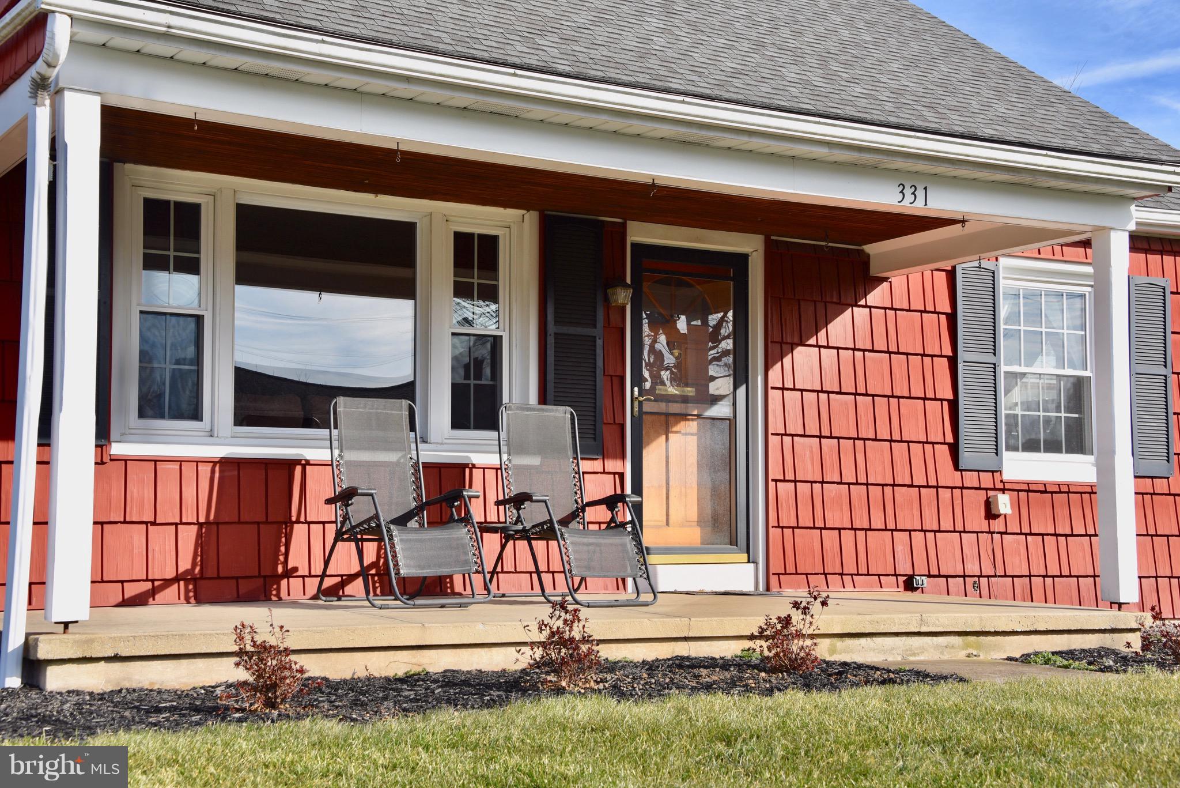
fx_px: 1705
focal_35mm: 52
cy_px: 394
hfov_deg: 38.2
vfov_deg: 26.0
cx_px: 590
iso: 200
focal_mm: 52
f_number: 9
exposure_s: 1/320
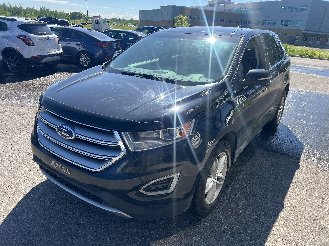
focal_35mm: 26
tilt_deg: -20.3
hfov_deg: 67.3
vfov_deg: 53.1
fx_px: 247
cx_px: 164
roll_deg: -3.2
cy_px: 123
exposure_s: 1/1934
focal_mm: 5.7
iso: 50
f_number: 1.5
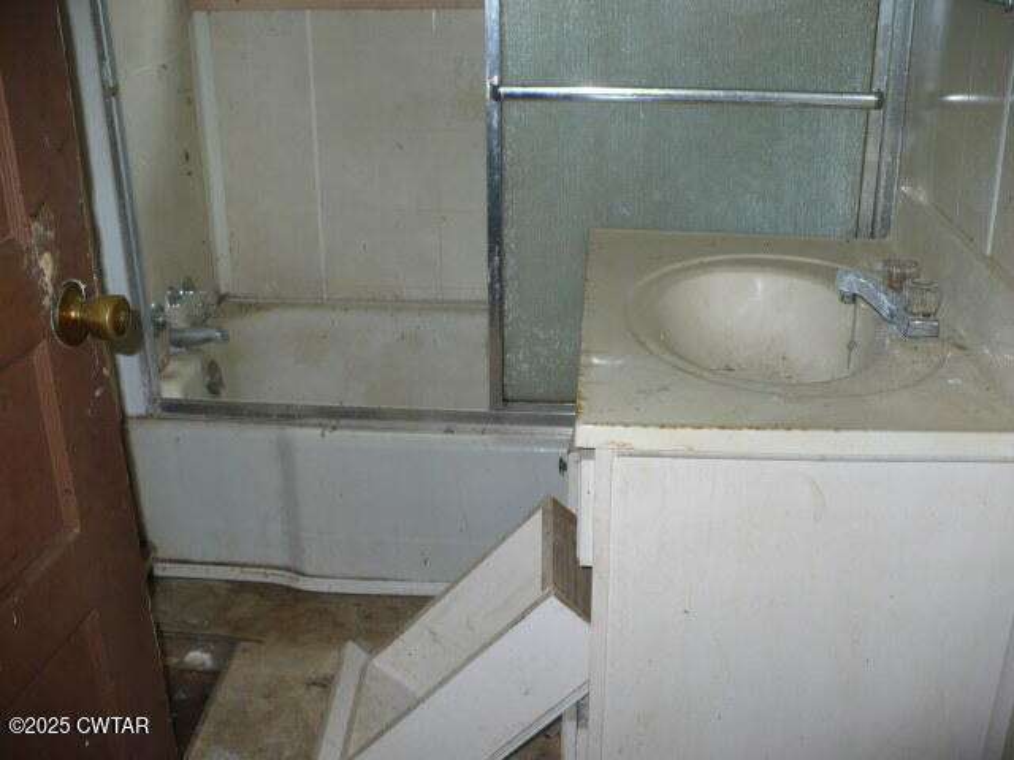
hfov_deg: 50.1
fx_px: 1084
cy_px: 380
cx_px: 507
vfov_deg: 38.7
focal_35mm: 37
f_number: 2.8
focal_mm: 6.1
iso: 100
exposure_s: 1/30
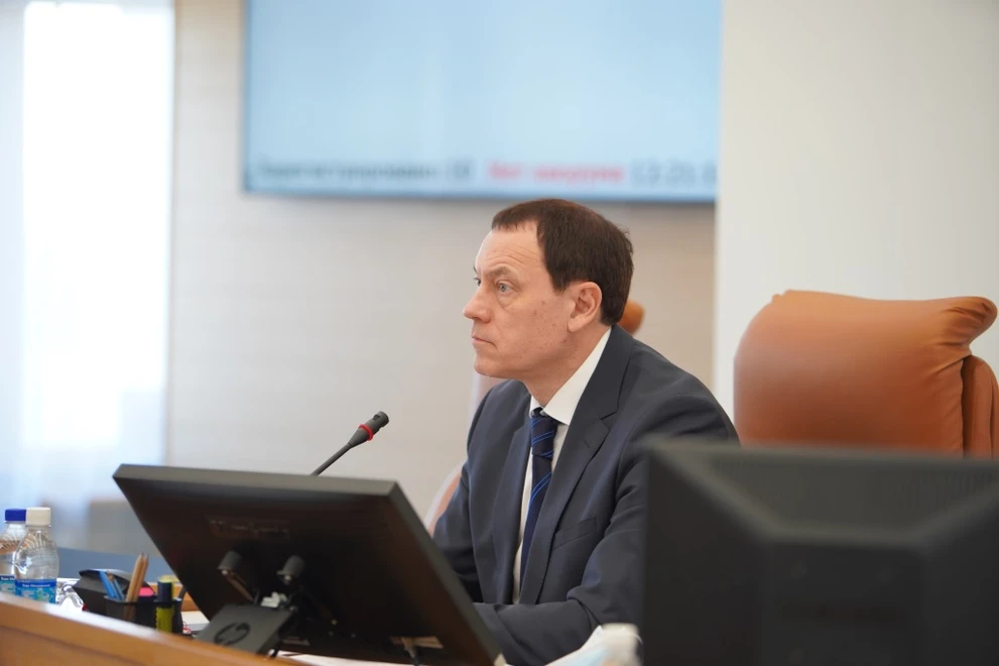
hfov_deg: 15.8
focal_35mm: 130
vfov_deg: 10.5
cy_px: 333
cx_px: 500
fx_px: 3606
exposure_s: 1/320
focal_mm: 130
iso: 1000
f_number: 2.8
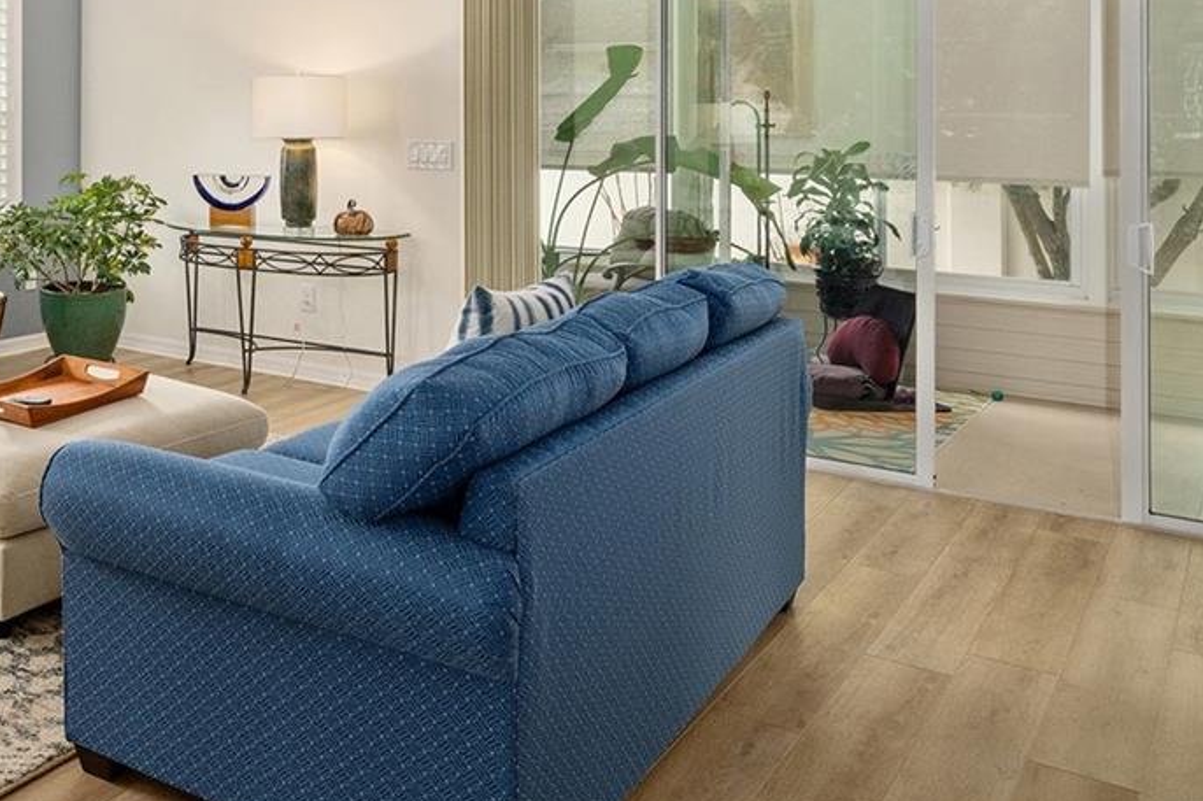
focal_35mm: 35
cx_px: 70
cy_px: 103
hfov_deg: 47.5
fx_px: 1169
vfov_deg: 35.9
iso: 500
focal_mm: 15
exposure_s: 1/25
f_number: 8
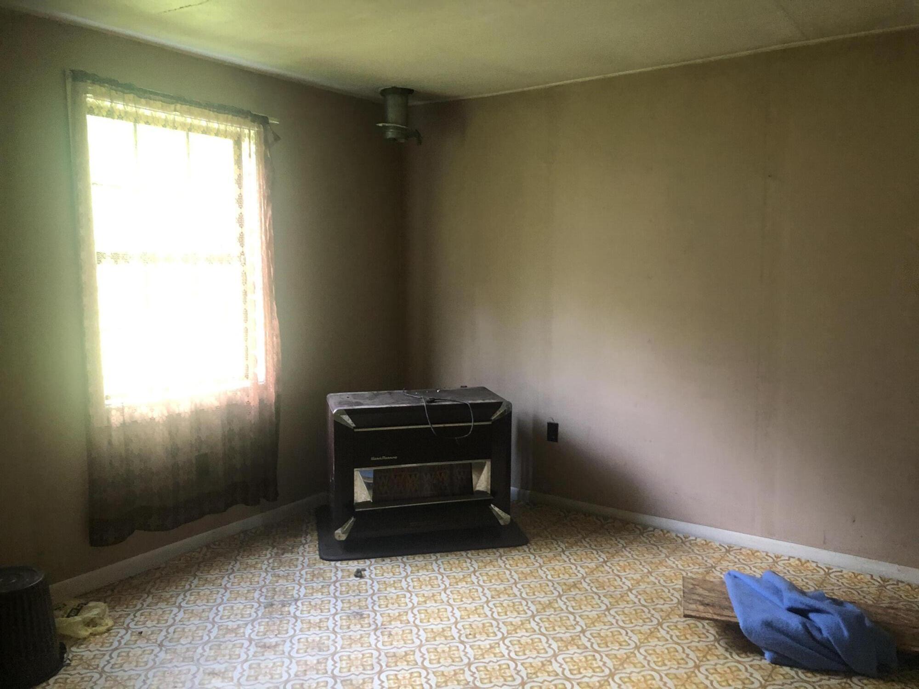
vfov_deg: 49.7
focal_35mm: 28
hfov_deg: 63.4
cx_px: 460
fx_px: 743
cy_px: 344
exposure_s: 1/13
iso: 100
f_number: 1.8
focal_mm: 4
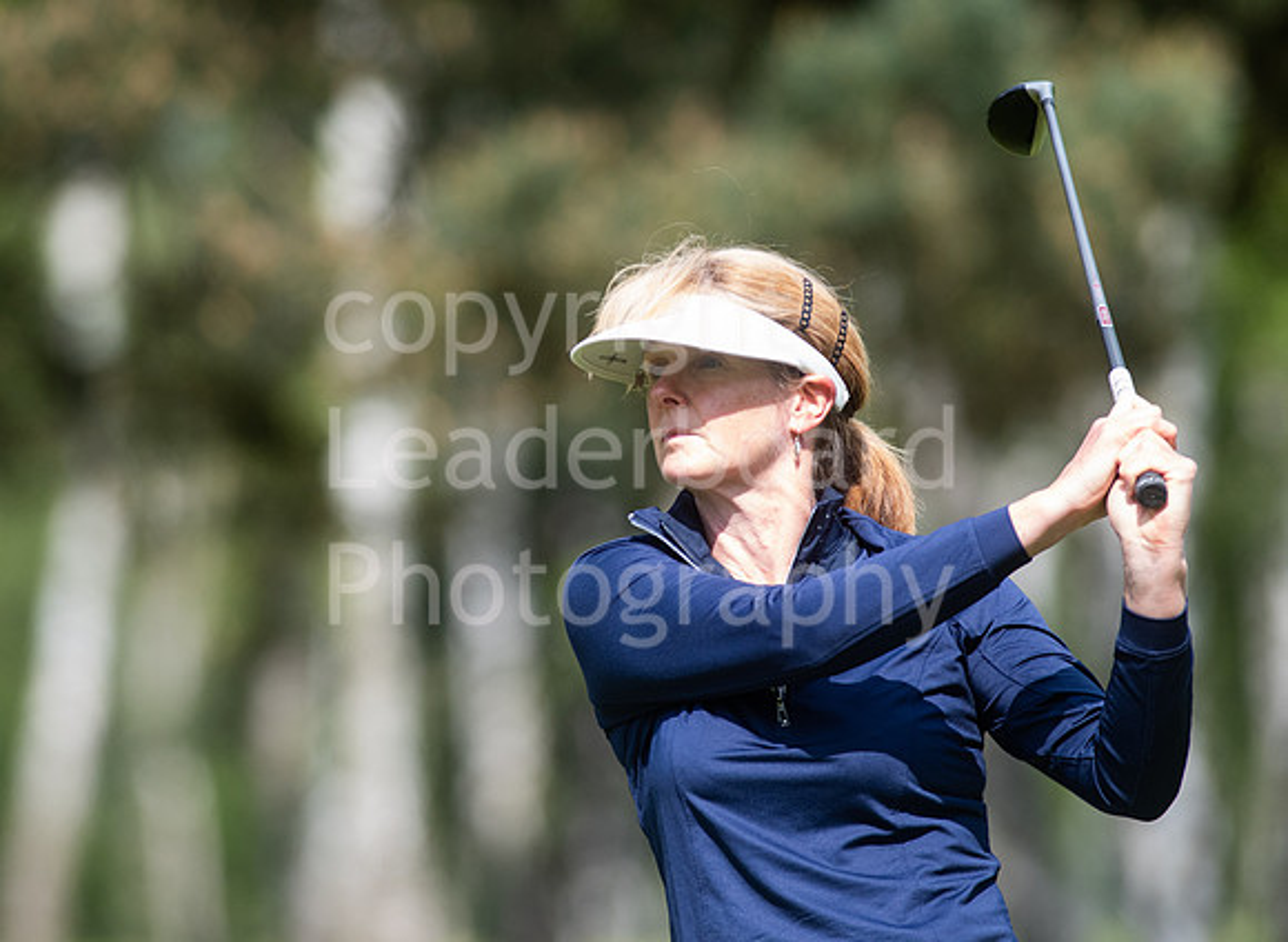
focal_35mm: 513
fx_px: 18912
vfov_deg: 2.9
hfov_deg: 3.9
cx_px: 588
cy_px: 437
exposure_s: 1/2500
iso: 800
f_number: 5
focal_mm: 300
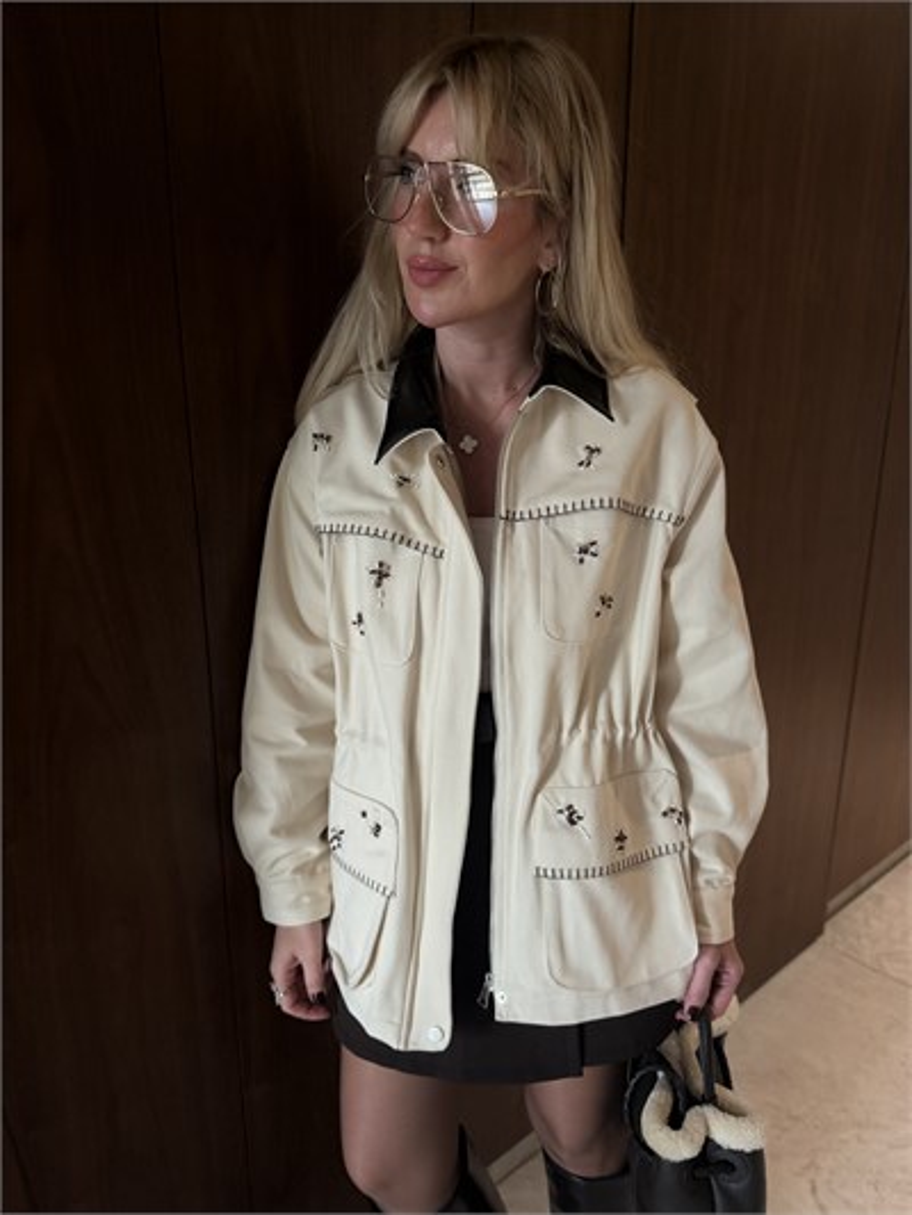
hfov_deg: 56.8
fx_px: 843
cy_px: 608
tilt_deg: -14.1
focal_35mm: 24
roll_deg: -0.1
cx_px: 456
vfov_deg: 71.6
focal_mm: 6.76
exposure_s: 1/100
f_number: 1.78
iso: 160
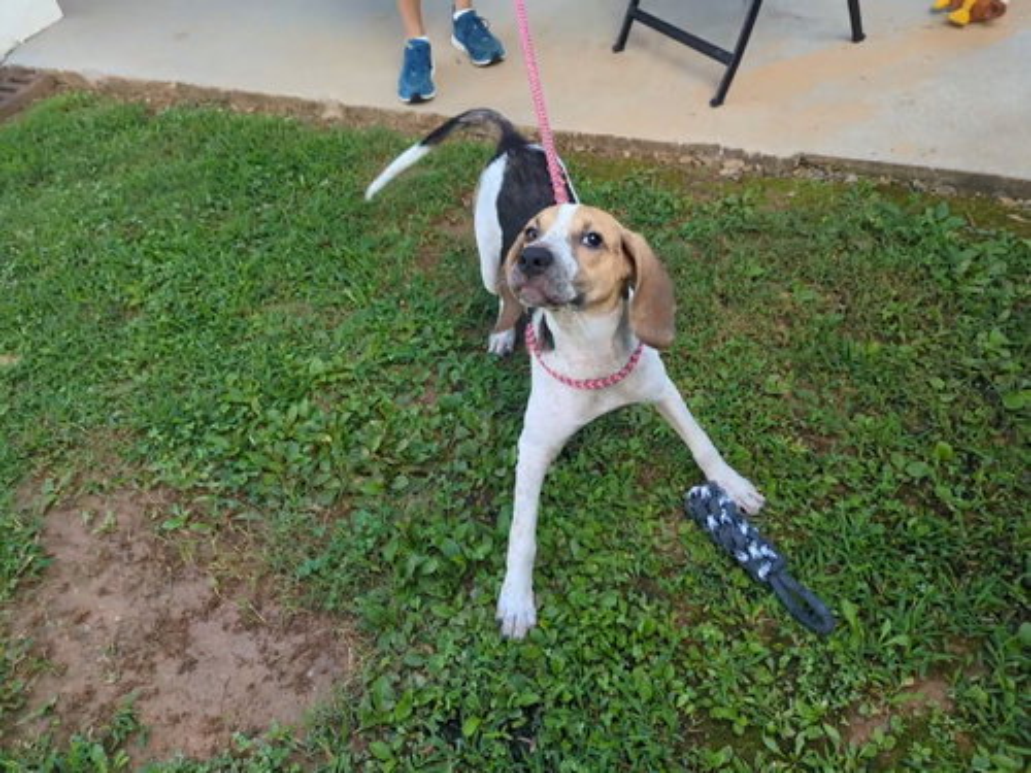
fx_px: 715
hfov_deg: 71.6
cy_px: 386
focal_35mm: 24
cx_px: 516
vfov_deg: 56.8
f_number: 1.85
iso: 56
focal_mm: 6.81
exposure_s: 1/276
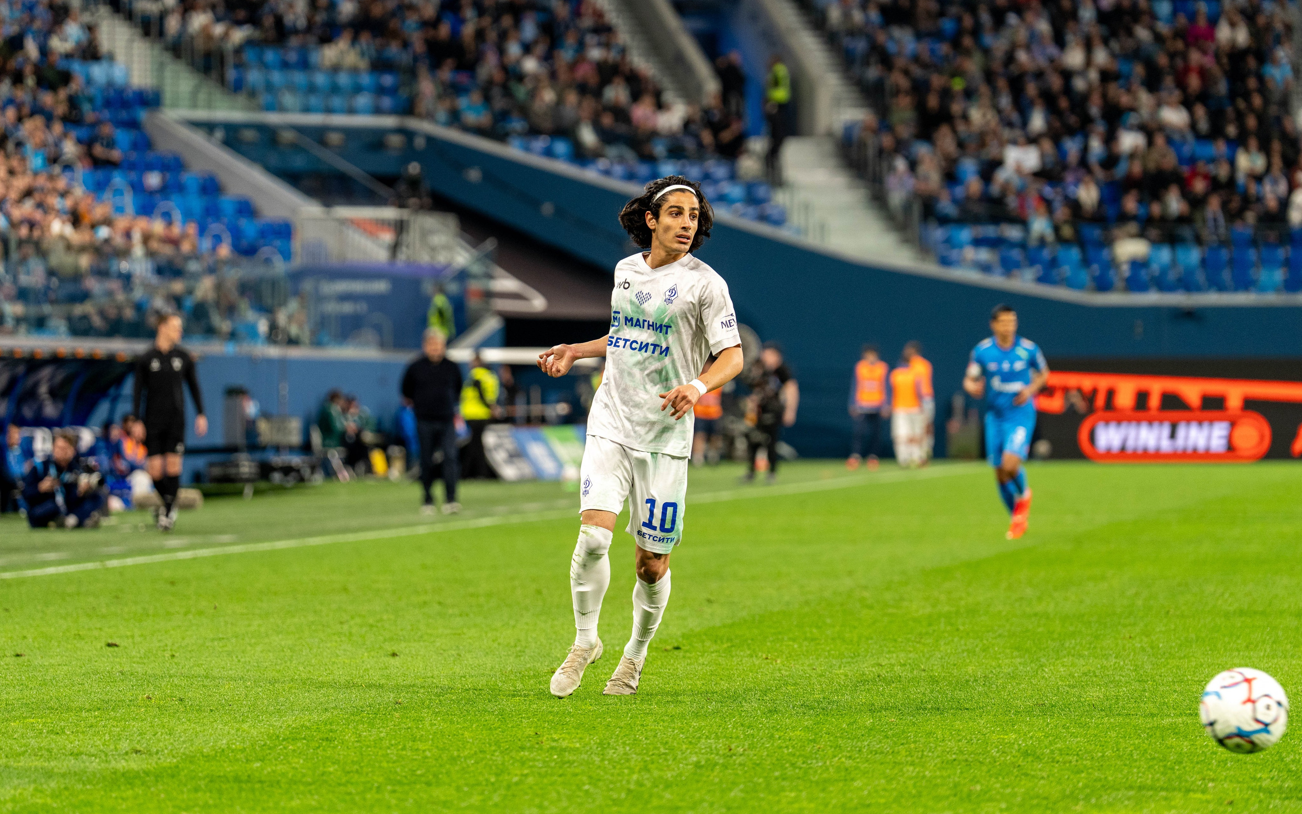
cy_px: 395
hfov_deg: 11.1
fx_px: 6671
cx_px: 652
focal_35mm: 188
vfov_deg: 7.0
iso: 1250
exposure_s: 1/1000
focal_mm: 156
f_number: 2.8
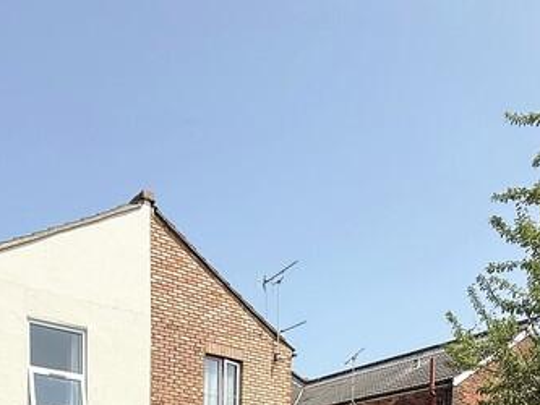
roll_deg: -0.9
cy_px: 595
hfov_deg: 43.8
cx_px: 255
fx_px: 671
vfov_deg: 25.8
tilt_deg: -3.0
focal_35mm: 43
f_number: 2.2
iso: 50
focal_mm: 2.22
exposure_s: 1/1901
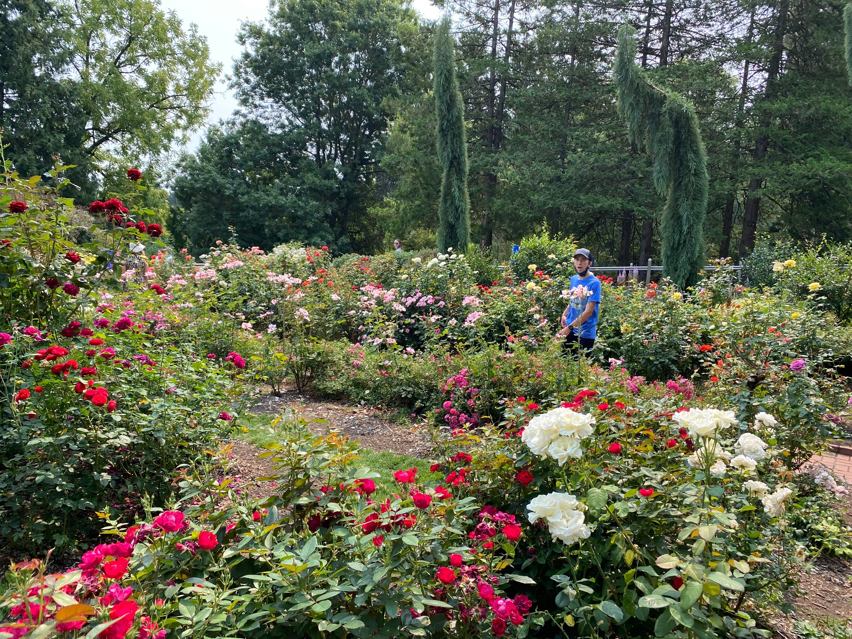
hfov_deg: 67.3
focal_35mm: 26
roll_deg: -4.3
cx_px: 426
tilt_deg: -4.3
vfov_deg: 53.1
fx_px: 640
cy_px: 320
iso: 32
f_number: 1.8
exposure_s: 1/772
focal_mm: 4.25
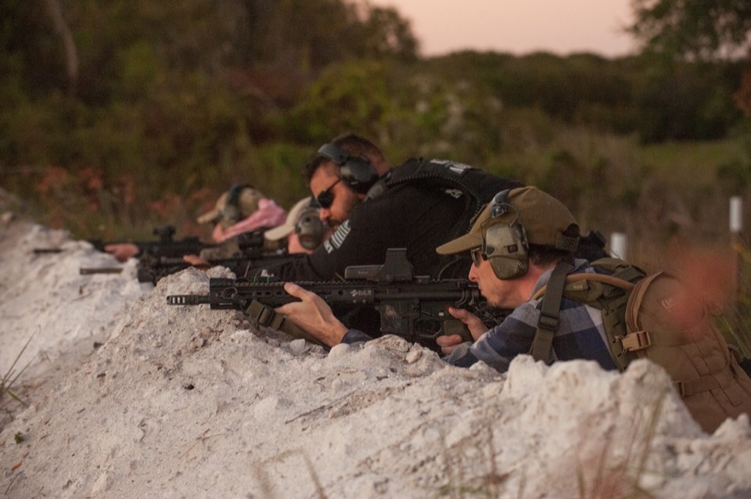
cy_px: 250
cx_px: 376
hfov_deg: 17.7
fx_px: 2417
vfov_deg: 11.8
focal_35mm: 116
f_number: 5
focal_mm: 116
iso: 5000
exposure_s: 1/320
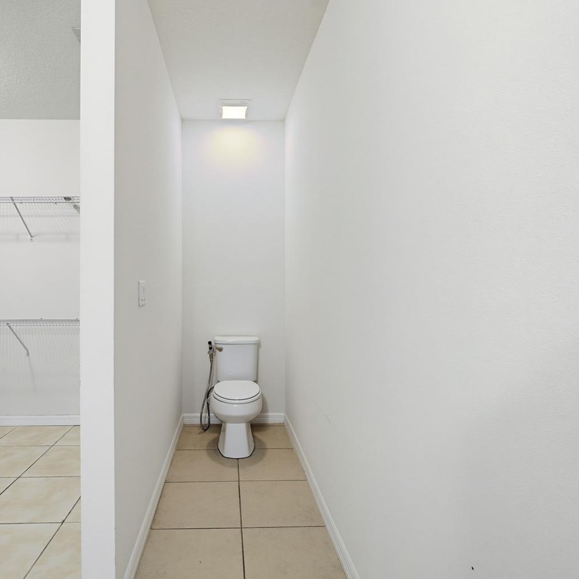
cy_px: 291
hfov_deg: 74.1
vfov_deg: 74.8
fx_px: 378
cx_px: 233
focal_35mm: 20
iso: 500
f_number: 9
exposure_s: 1/3.33
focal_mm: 10
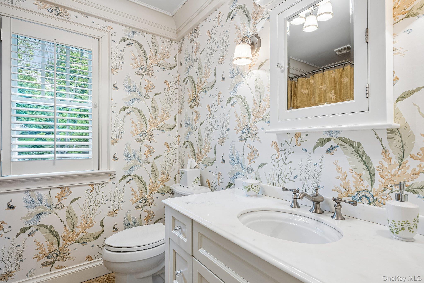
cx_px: 212
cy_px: 142
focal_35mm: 18
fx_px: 218
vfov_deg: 65.9
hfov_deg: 88.4
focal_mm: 18.5
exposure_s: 1/13
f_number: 9
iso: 250
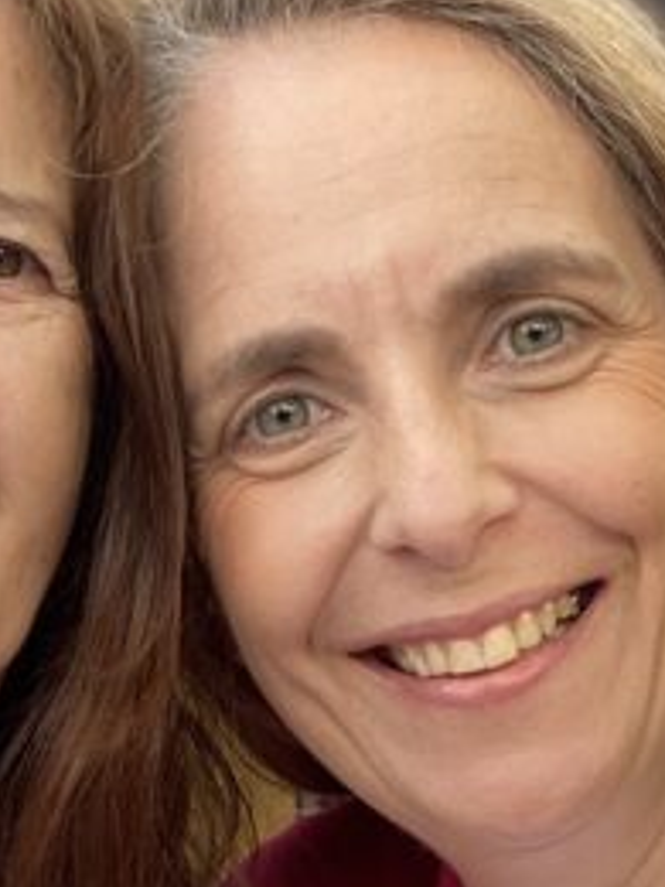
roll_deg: -0.4
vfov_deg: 11.9
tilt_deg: -3.7
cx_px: 211
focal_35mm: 160
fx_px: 4098
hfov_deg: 9.3
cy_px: 1273
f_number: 1.8
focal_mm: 4.25
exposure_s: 1/124
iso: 32
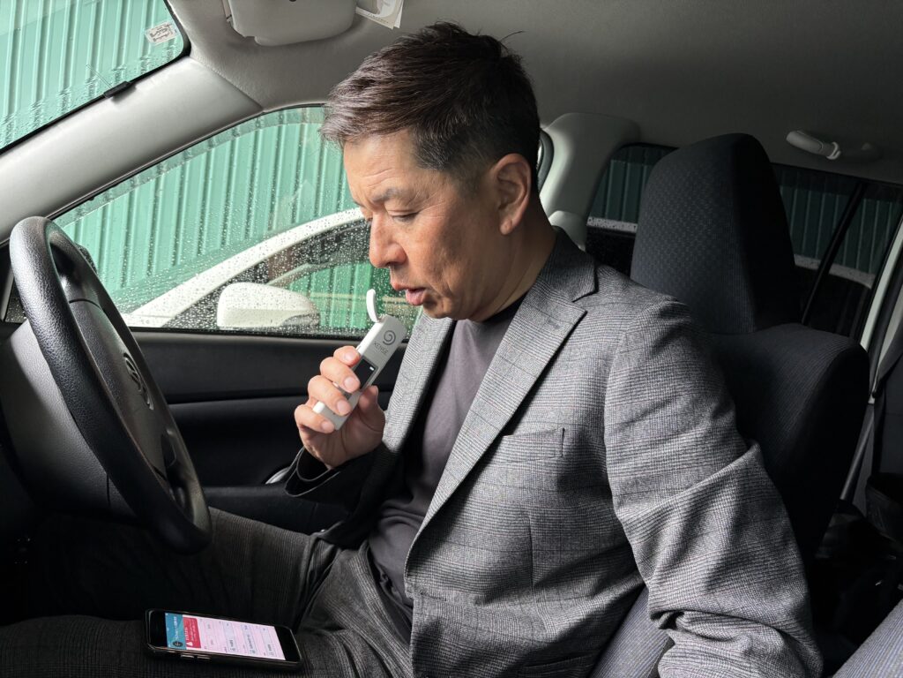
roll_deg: -5.0
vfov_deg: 53.1
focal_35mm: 26
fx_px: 678
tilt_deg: -1.1
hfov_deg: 67.3
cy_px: 339
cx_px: 452
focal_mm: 5.96
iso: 160
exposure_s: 1/60
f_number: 1.6
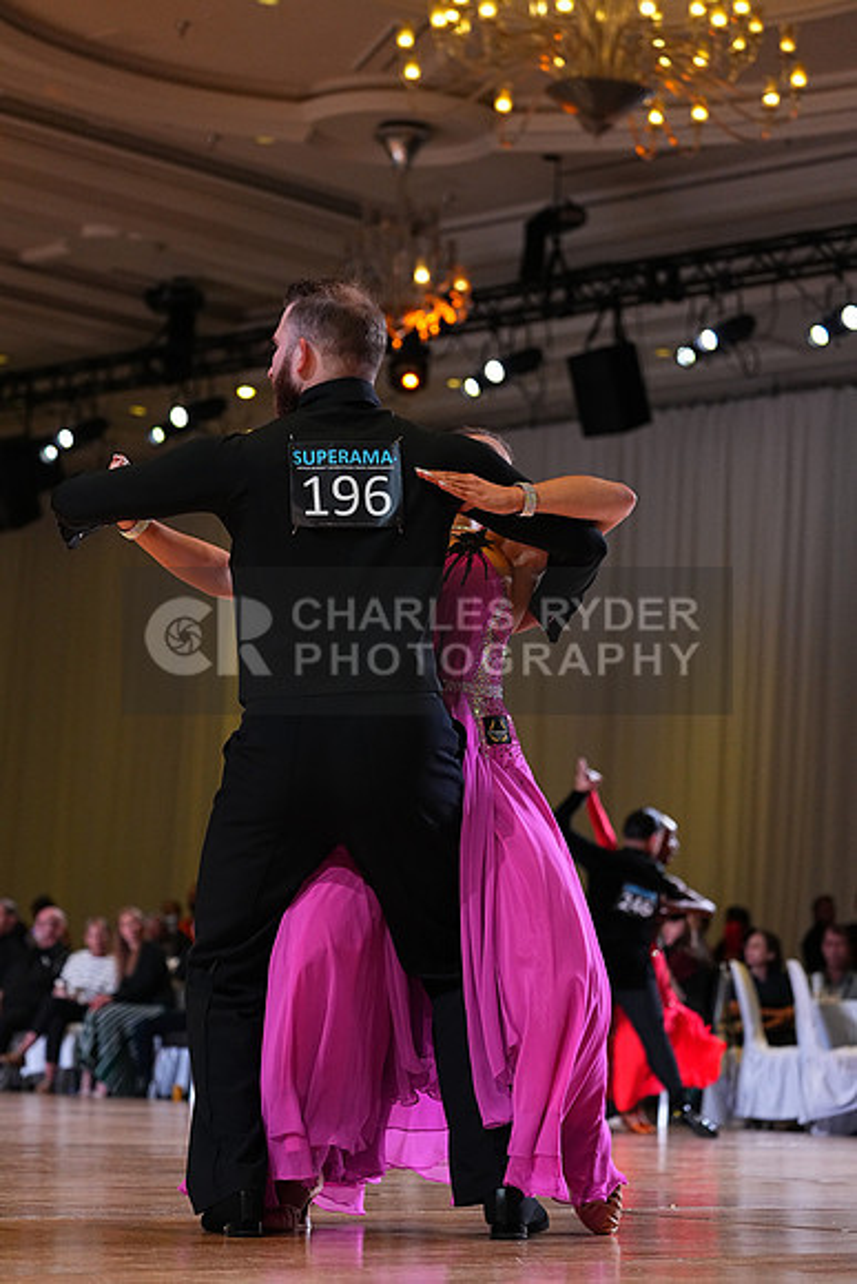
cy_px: 642
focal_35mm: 87
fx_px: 3105
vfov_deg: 23.4
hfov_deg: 15.7
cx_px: 428
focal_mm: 87
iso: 3200
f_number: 4
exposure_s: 1/500
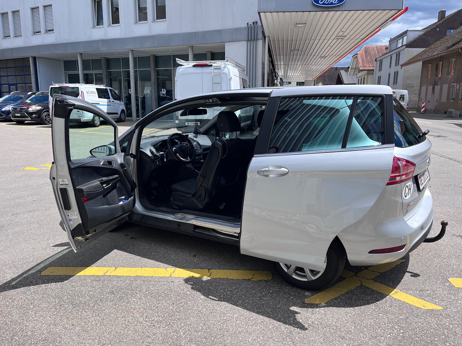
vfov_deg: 53.1
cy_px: 173
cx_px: 231
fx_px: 347
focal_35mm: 26
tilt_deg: -10.8
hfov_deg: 67.3
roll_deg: -0.3
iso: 50
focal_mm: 5.1
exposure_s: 1/2463
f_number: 1.6
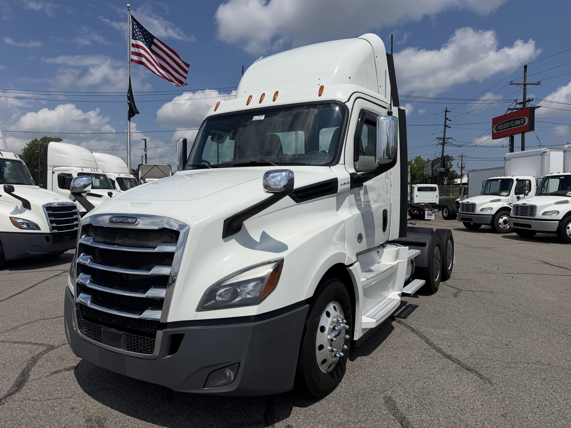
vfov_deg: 56.8
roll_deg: -0.3
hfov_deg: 71.6
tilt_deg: -2.0
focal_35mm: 24
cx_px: 286
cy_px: 214
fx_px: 396
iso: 80
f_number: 1.78
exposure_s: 1/14286
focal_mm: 6.76
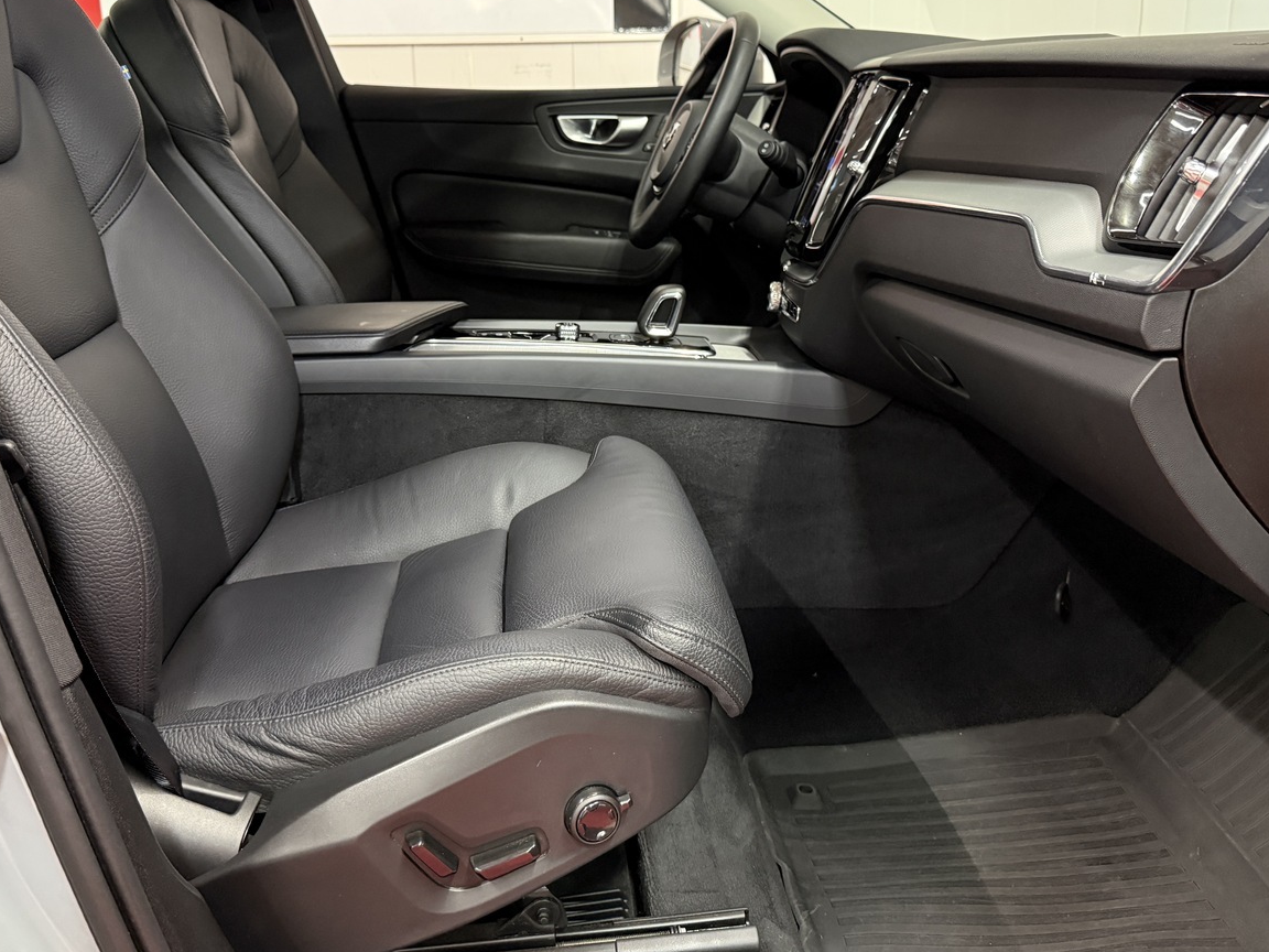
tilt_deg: -12.5
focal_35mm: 30
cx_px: 594
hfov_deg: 59.9
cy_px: 367
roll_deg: +0.7
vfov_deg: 46.5
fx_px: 1100
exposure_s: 1/50
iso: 640
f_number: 1.78
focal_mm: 6.76
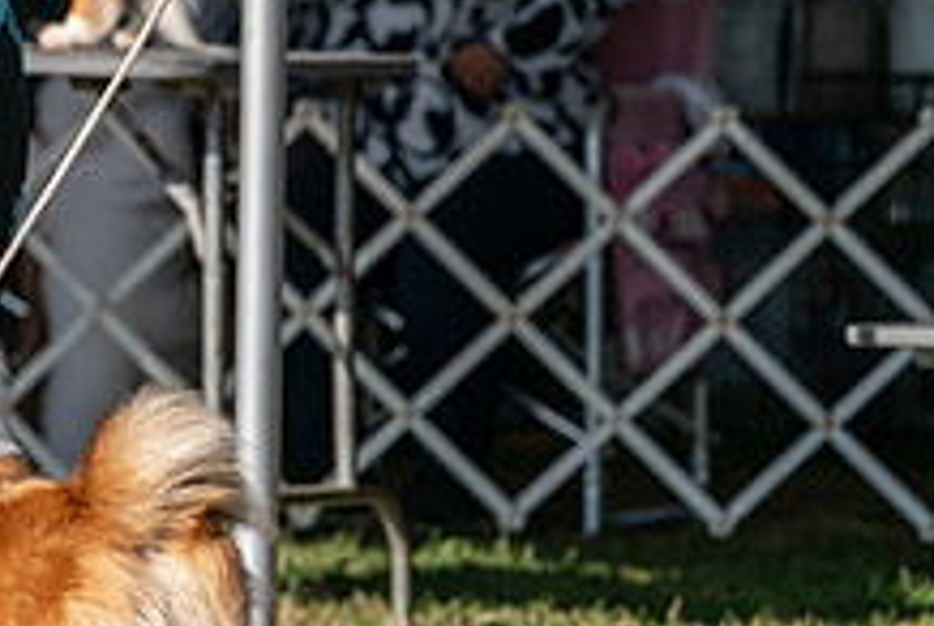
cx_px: -165
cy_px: 81
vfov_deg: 2.6
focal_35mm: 535
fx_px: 13899
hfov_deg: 3.8
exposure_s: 1/1250
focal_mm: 173
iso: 100
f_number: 4.5
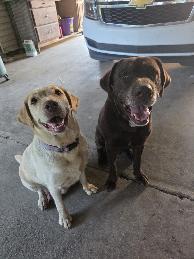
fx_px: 172
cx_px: 97
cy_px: 130
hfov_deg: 58.9
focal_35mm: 23
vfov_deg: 73.9
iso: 640
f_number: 1.7
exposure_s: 1/120
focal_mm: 6.3
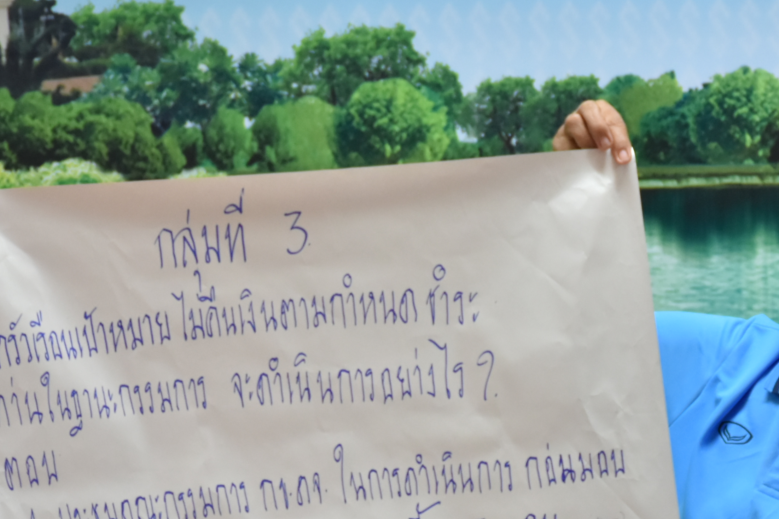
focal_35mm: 273
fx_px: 5911
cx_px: 545
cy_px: 463
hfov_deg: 7.5
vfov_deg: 5.0
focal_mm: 75
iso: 800
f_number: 5
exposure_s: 1/50
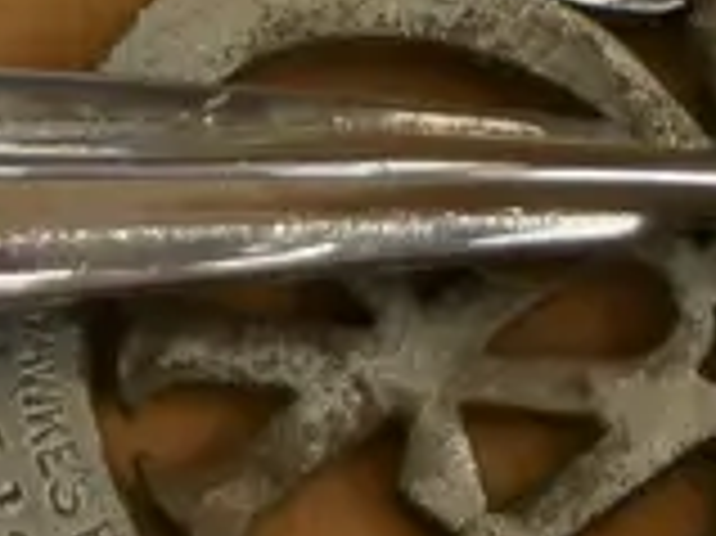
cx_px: -270
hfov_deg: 8.9
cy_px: -730
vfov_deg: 6.5
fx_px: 4526
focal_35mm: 219
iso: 800
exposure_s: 1/60
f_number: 4
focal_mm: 17
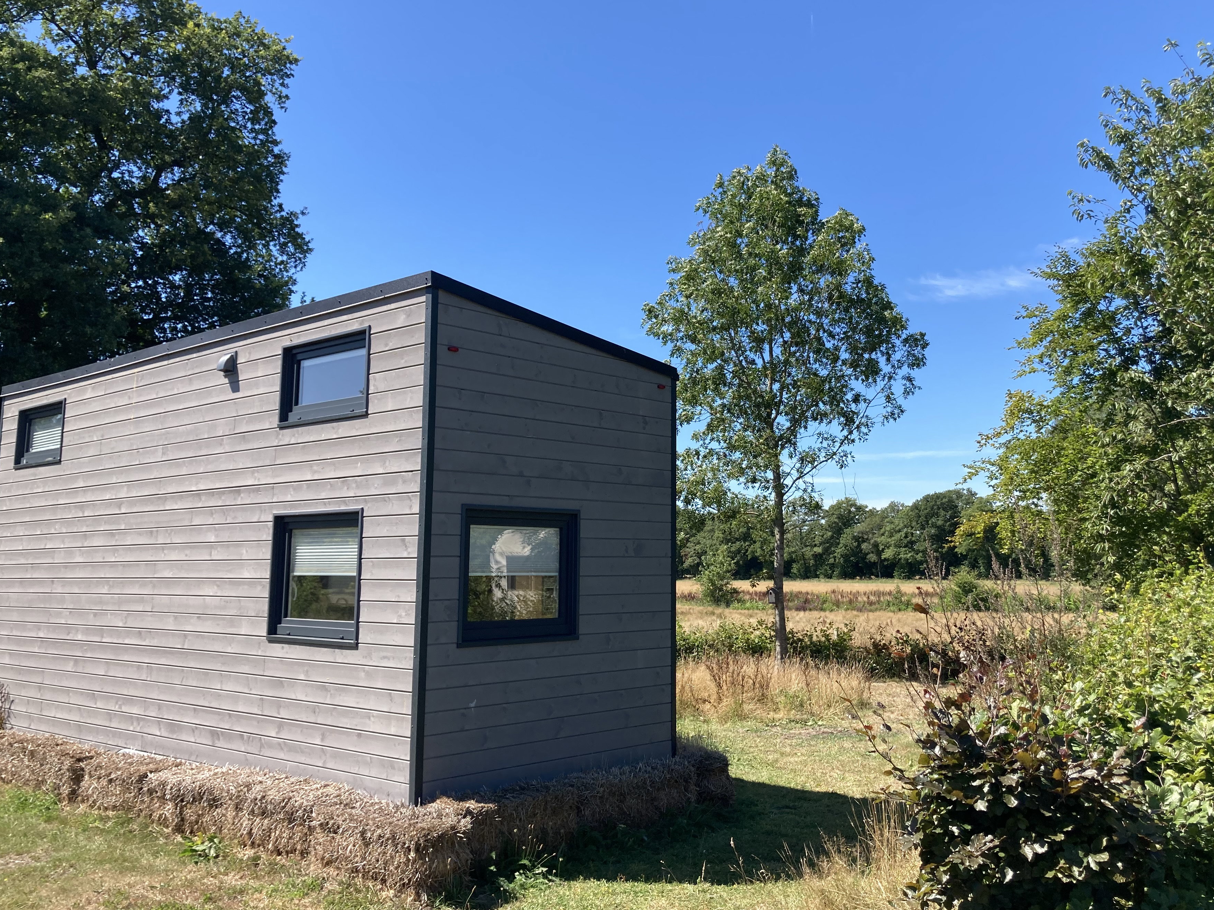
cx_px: 673
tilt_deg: +8.5
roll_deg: -0.1
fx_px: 1122
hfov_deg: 56.7
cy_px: 421
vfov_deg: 44.1
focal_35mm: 32
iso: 20
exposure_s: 1/1171
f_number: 1.8
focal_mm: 3.99
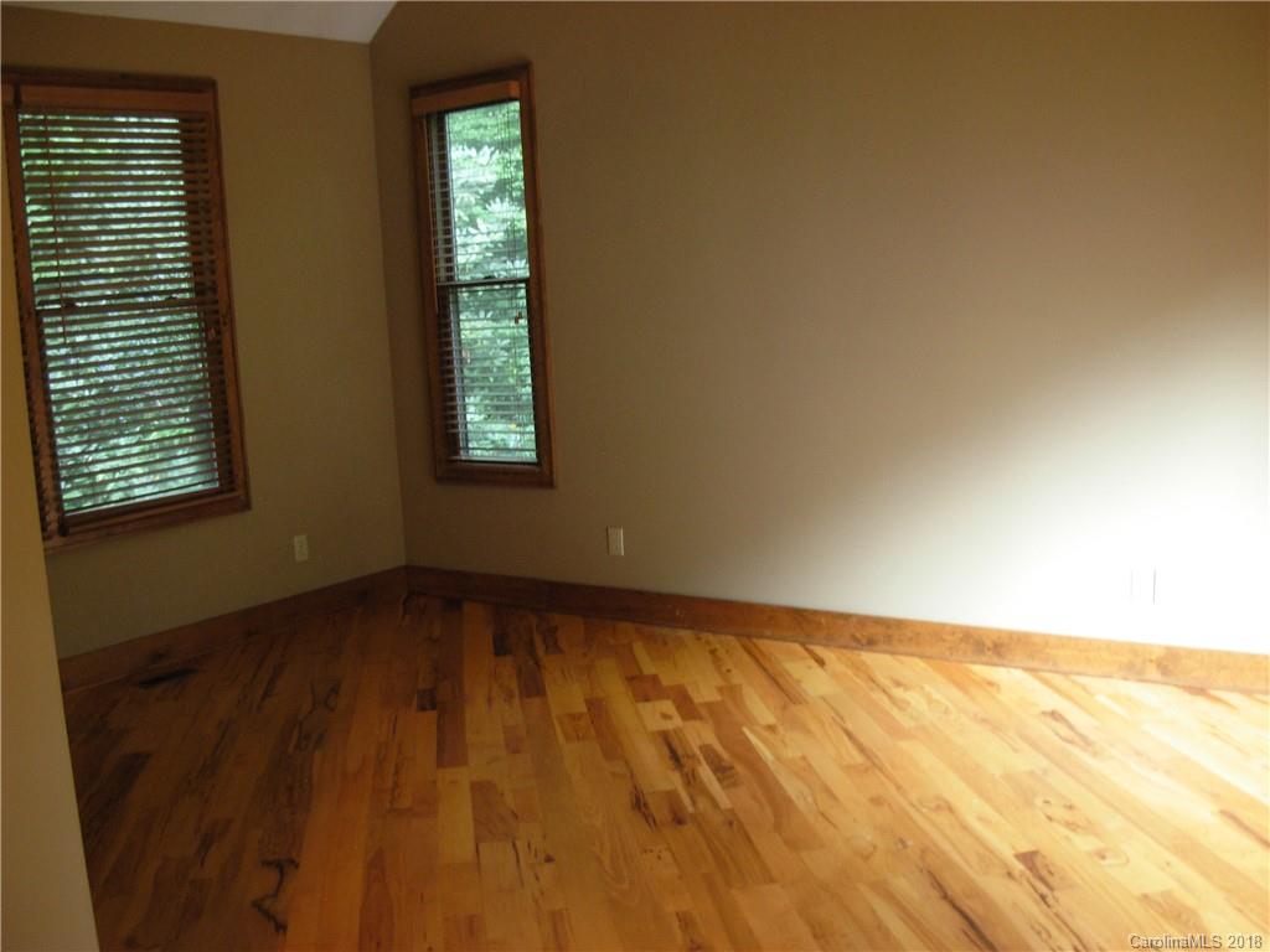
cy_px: 476
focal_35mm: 38
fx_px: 1394
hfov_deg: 49.0
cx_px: 635
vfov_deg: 37.7
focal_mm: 6.3
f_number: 2.9
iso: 200
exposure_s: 1/2.4
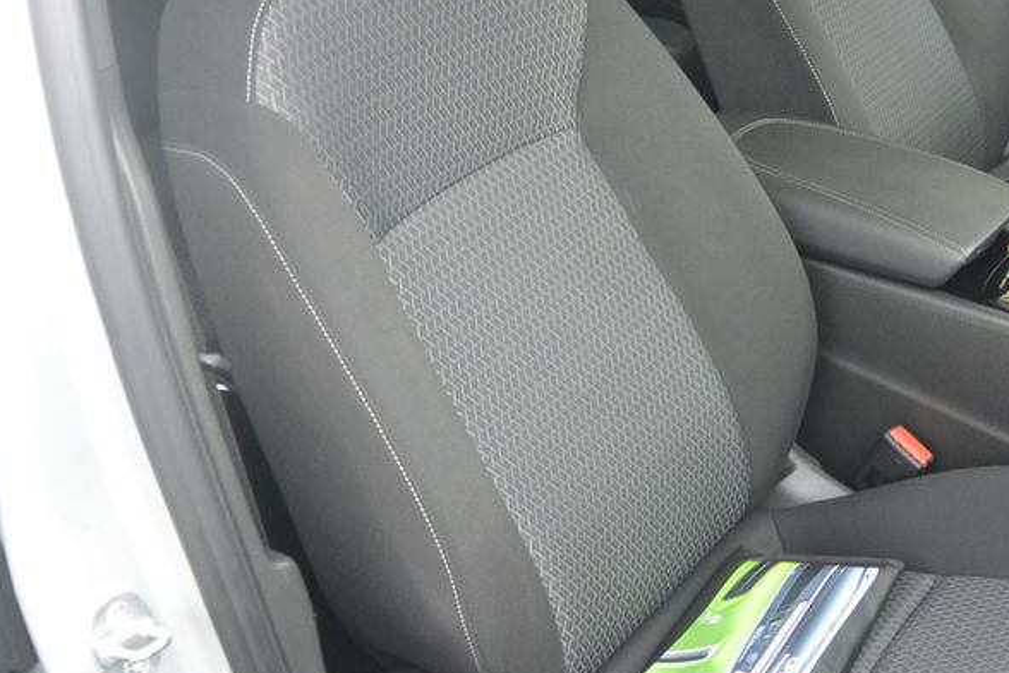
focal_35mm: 54
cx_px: 726
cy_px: 461
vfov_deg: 24.9
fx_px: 1513
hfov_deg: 36.2
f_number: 3.8
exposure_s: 1/60
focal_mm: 11.8
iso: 800
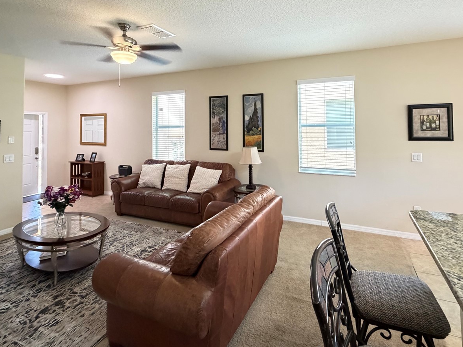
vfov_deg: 67.0
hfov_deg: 84.6
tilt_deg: +1.7
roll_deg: +1.3
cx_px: 247
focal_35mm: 19
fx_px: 254
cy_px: 119
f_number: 2.2
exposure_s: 1/60
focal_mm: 2.22
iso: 640
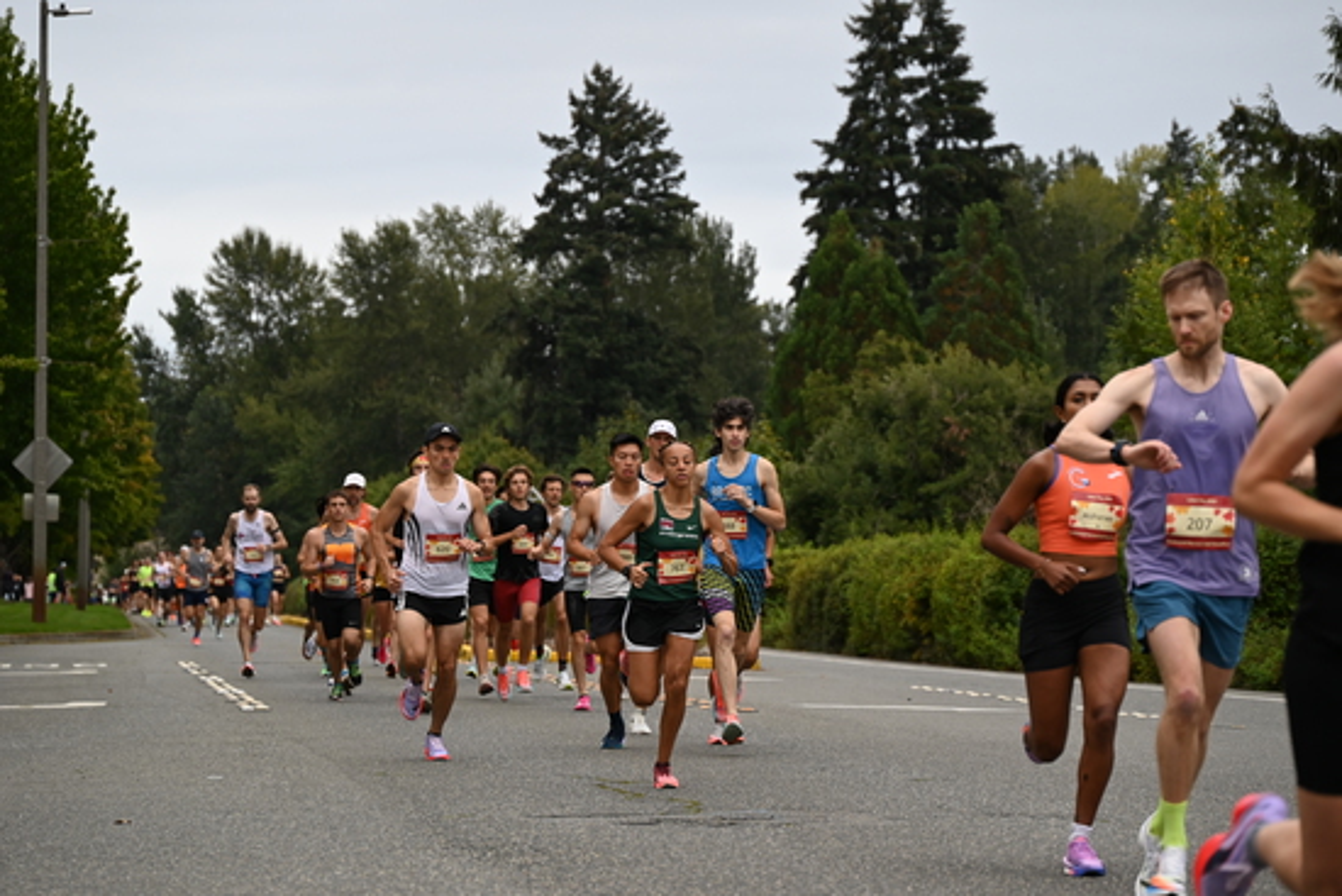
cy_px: 448
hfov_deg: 14.6
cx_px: 671
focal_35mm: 140
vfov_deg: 9.8
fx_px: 5220
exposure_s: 1/250
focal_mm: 140
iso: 560
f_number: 6.3
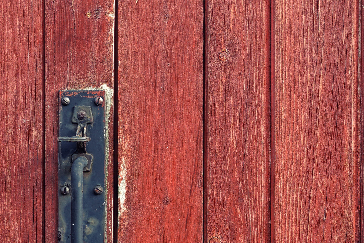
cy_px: 80
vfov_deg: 9.8
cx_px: 280
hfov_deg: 14.6
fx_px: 1415
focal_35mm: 140
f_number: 6.3
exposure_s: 1/80
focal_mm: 62
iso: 160
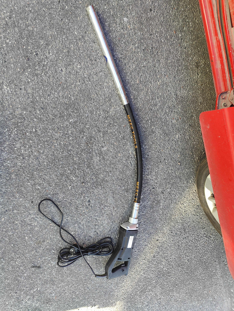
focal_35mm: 23
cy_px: 156
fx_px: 207
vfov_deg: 73.9
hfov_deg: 59.0
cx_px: 117
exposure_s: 1/193
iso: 50
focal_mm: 6.06
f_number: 1.8
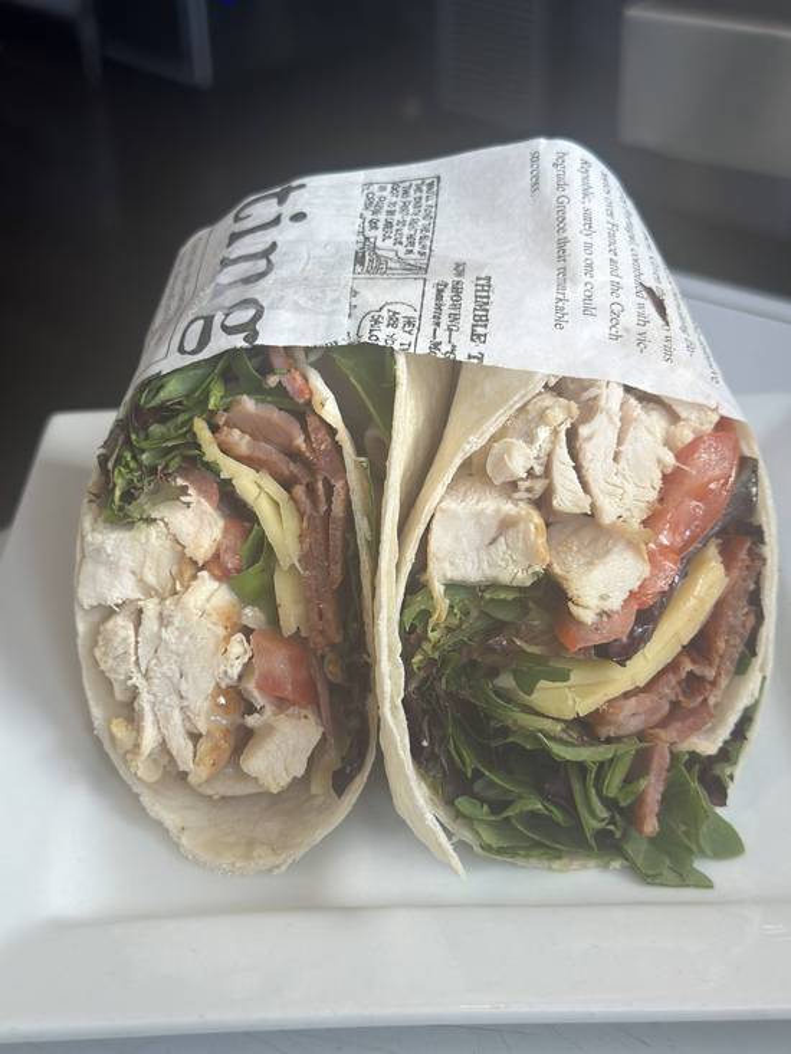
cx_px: 396
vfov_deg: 39.7
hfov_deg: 30.3
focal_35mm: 48
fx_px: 1462
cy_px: 527
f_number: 1.78
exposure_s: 1/100
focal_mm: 6.86
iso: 80
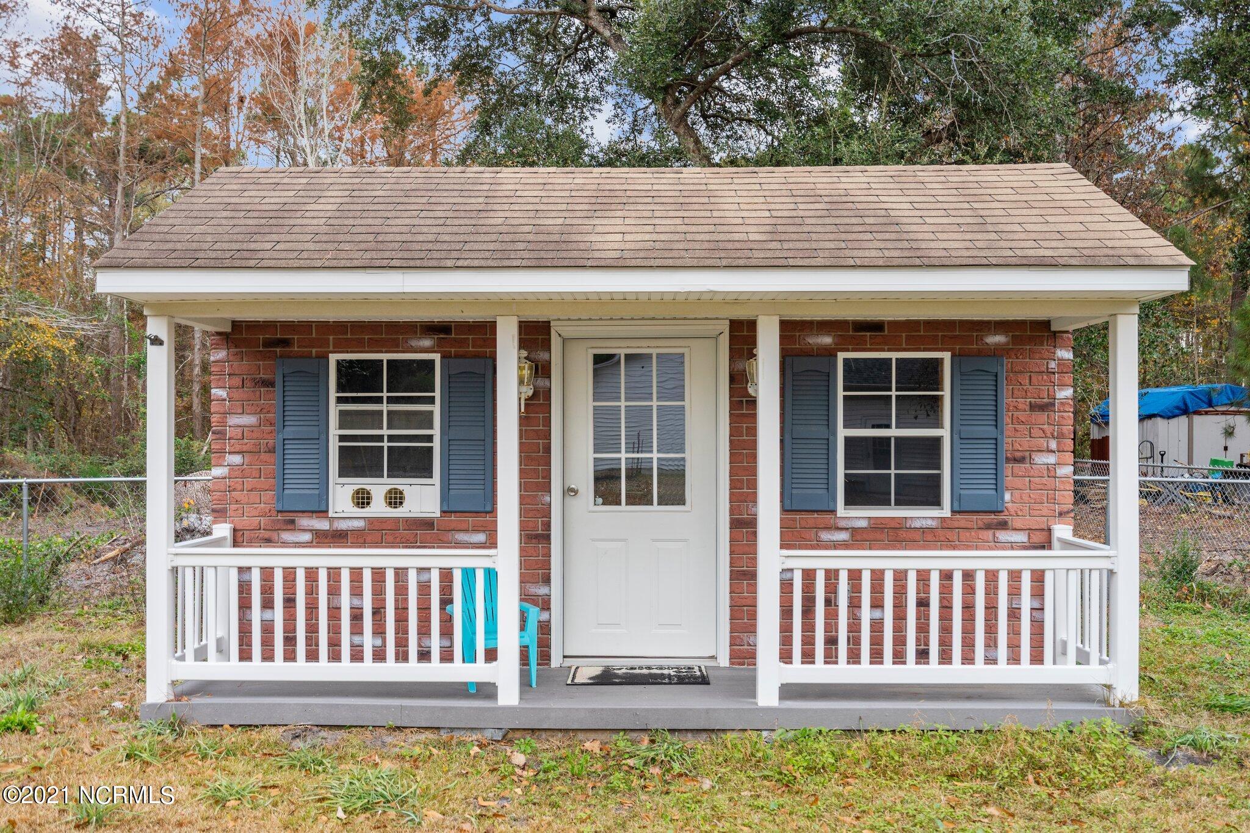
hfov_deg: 58.7
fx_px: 1111
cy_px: 416
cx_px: 625
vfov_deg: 41.1
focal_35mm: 32
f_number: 4
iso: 100
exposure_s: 1/160
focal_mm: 32
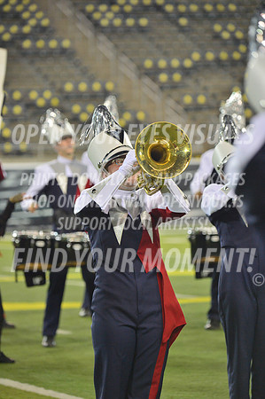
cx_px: 132
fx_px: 2435
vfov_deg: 9.4
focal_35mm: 220
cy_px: 200
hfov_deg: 6.2
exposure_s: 1/500
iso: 2000
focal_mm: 220
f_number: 5.6
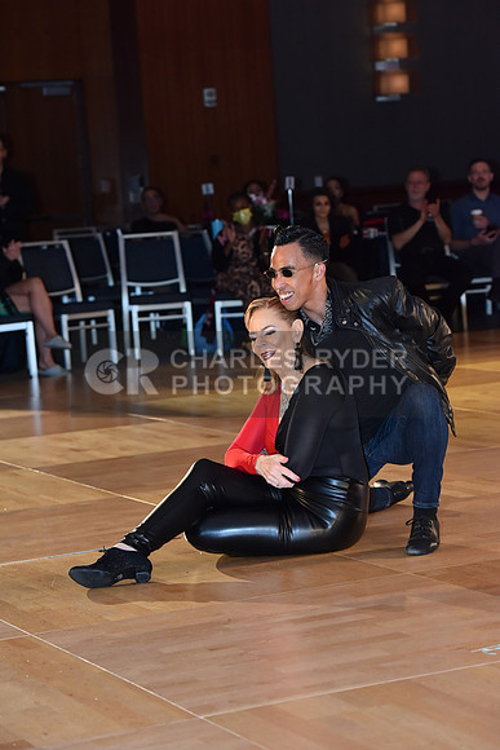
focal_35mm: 105
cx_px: 250
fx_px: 2186
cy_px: 375
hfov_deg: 13.0
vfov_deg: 19.5
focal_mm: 105
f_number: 5
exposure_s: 1/250
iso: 2000
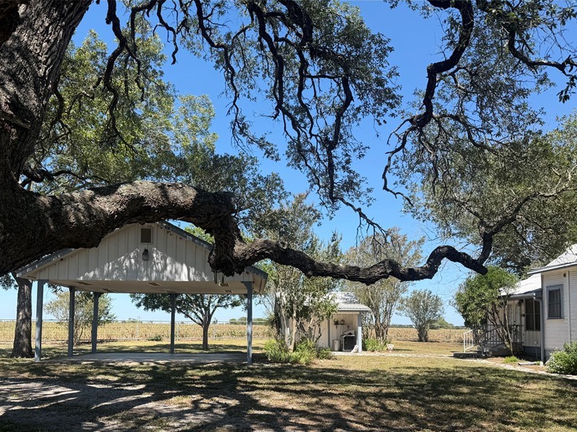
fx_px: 533
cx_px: 237
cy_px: 287
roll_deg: +0.0
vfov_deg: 43.6
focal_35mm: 32
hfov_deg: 56.5
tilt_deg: +3.6
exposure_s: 1/1949
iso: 80
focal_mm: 6.76
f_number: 1.78
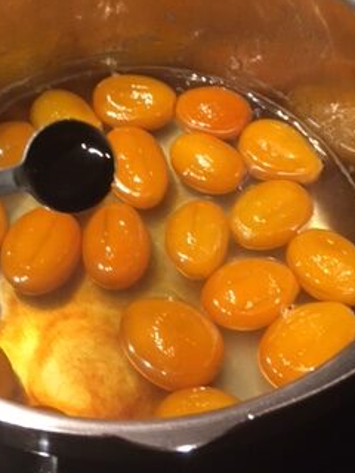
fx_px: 793
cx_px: 105
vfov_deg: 33.0
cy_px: 160
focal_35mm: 58
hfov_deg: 25.0
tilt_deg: -57.2
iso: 200
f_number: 2.2
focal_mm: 4.15
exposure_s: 1/33
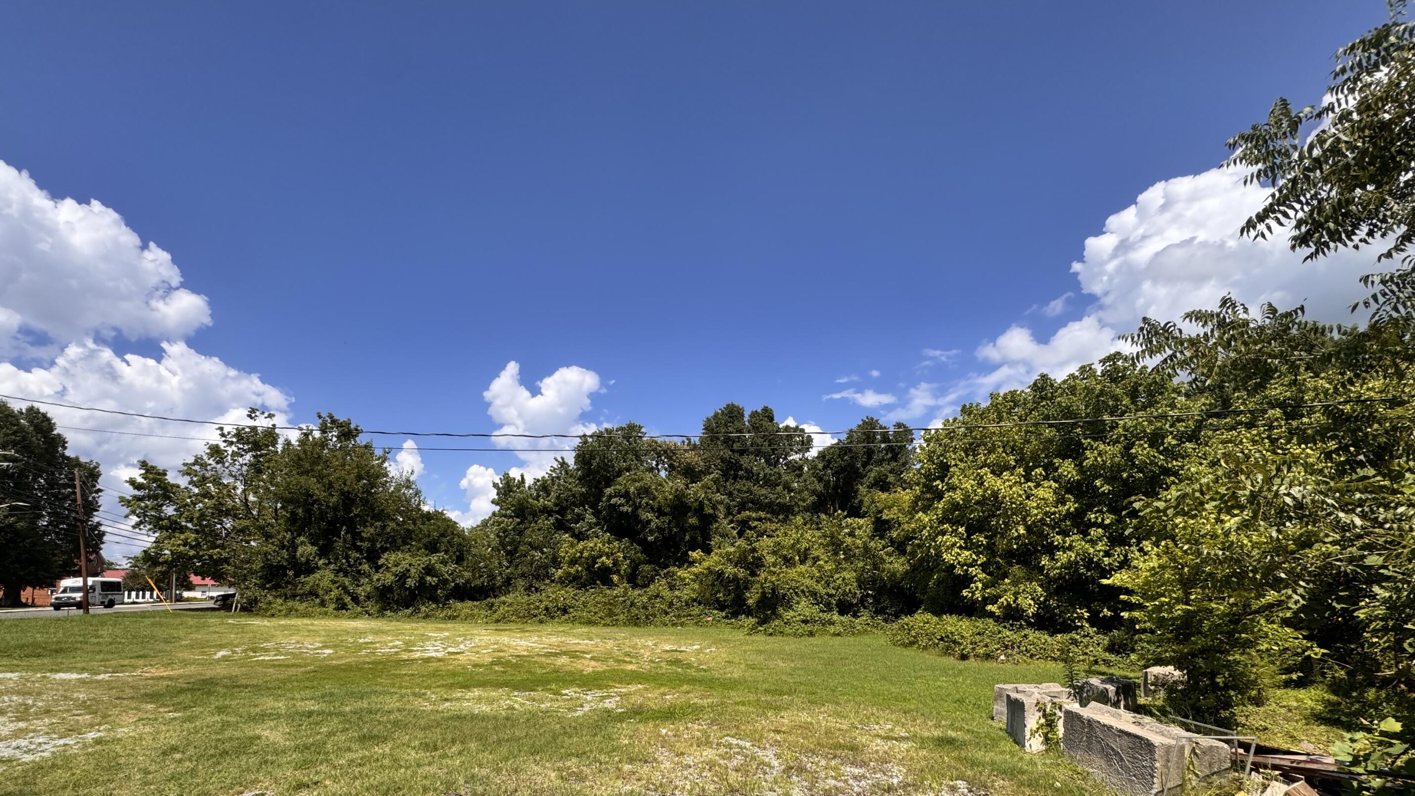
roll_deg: +0.4
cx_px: 679
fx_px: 600
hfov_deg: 99.3
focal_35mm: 16
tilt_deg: +3.6
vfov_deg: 64.6
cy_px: 556
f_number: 2.2
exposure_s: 1/1506
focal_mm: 2.22
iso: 50
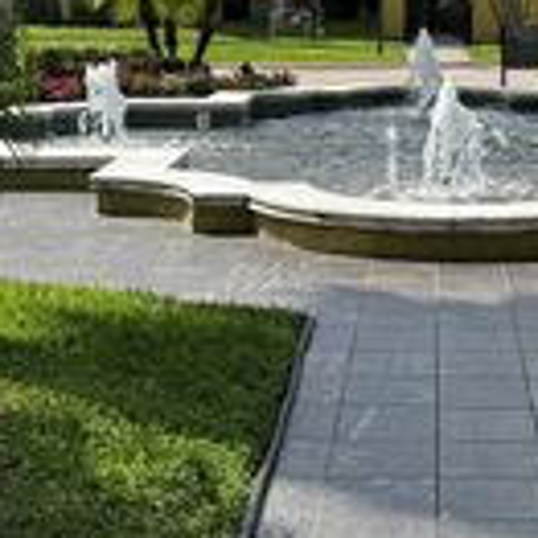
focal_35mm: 81
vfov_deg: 20.4
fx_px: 1424
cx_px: 464
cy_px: -55
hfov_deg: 21.0
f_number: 1.78
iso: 80
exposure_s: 1/7092
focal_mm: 6.86
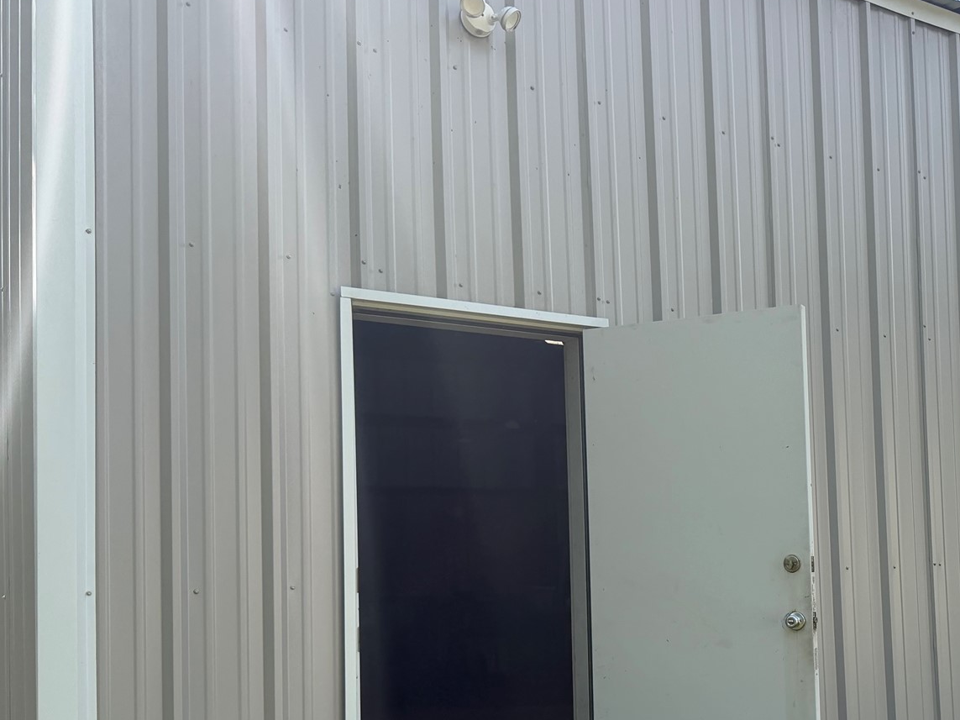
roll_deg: +0.2
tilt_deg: +1.6
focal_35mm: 43
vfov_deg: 33.1
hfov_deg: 41.8
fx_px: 1192
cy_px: 512
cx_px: 779
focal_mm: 6.76
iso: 100
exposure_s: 1/3021
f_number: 1.78
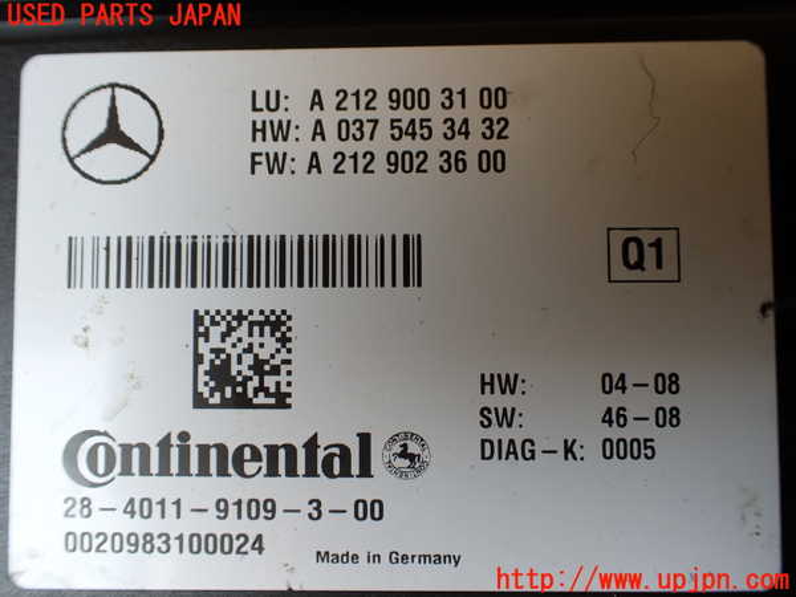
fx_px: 690
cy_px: 298
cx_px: 398
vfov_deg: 46.8
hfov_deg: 60.0
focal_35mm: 30
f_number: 3.2
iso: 100
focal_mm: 5.4
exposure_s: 1/160
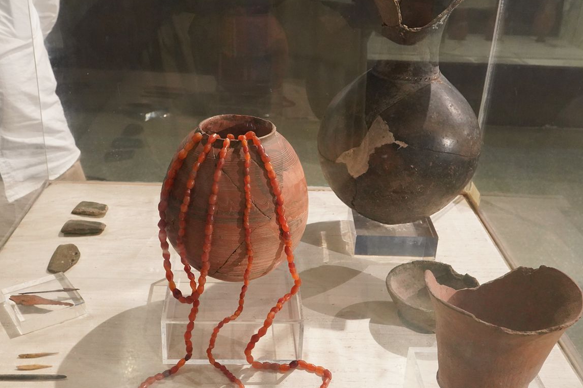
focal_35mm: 42
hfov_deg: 46.4
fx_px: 680
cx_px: 281
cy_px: 204
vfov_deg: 31.9
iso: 3200
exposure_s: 1/80
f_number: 6.3
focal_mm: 24
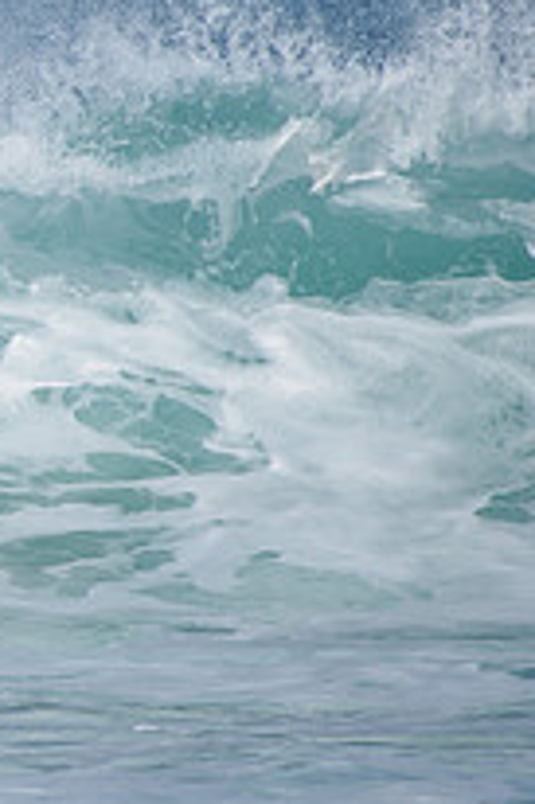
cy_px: 396
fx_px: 31504
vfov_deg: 1.5
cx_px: -582
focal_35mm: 1411
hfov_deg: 1.0
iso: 250
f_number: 6.3
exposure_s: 1/2500
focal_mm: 500
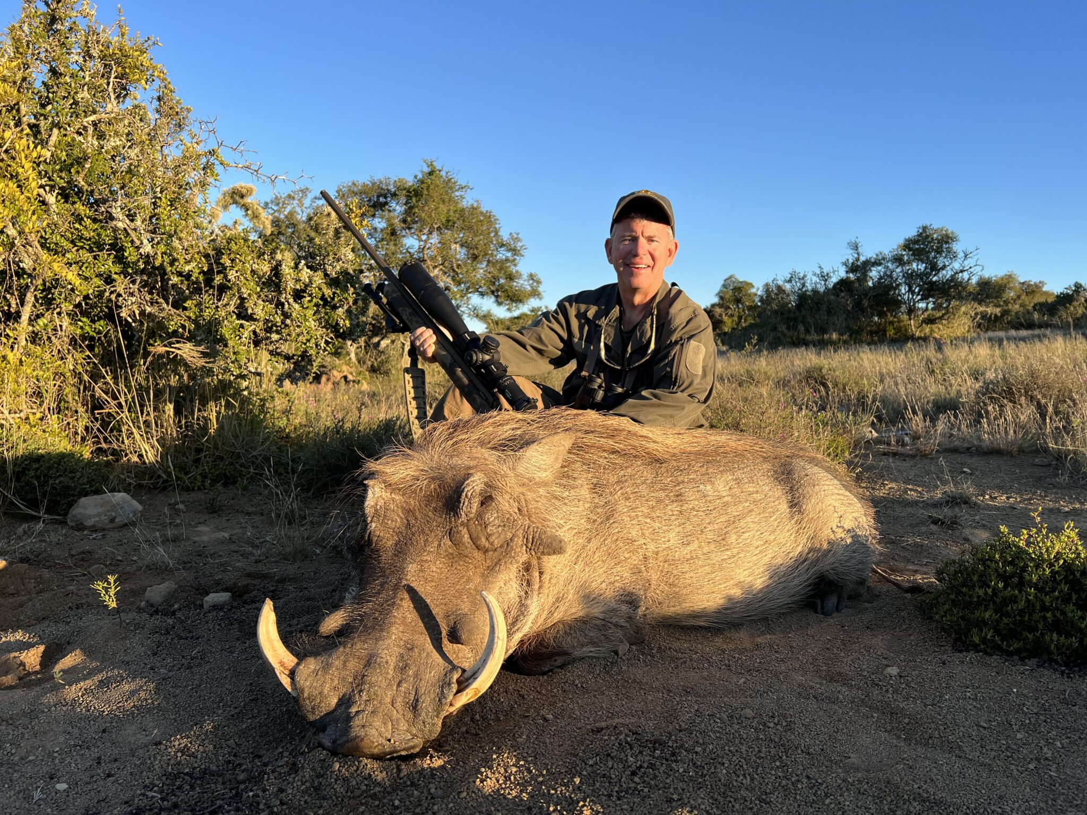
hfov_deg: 67.3
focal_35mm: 26
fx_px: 816
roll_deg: +0.0
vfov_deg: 53.1
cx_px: 544
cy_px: 408
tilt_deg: -3.1
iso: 50
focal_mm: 5.7
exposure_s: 1/1266
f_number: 1.5
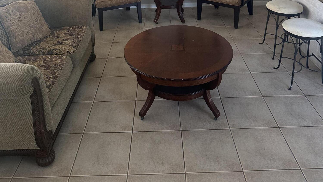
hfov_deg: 56.6
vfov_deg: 29.6
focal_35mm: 35
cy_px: -28
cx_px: 162
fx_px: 300
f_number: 1.78
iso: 250
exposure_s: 1/62
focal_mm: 6.86
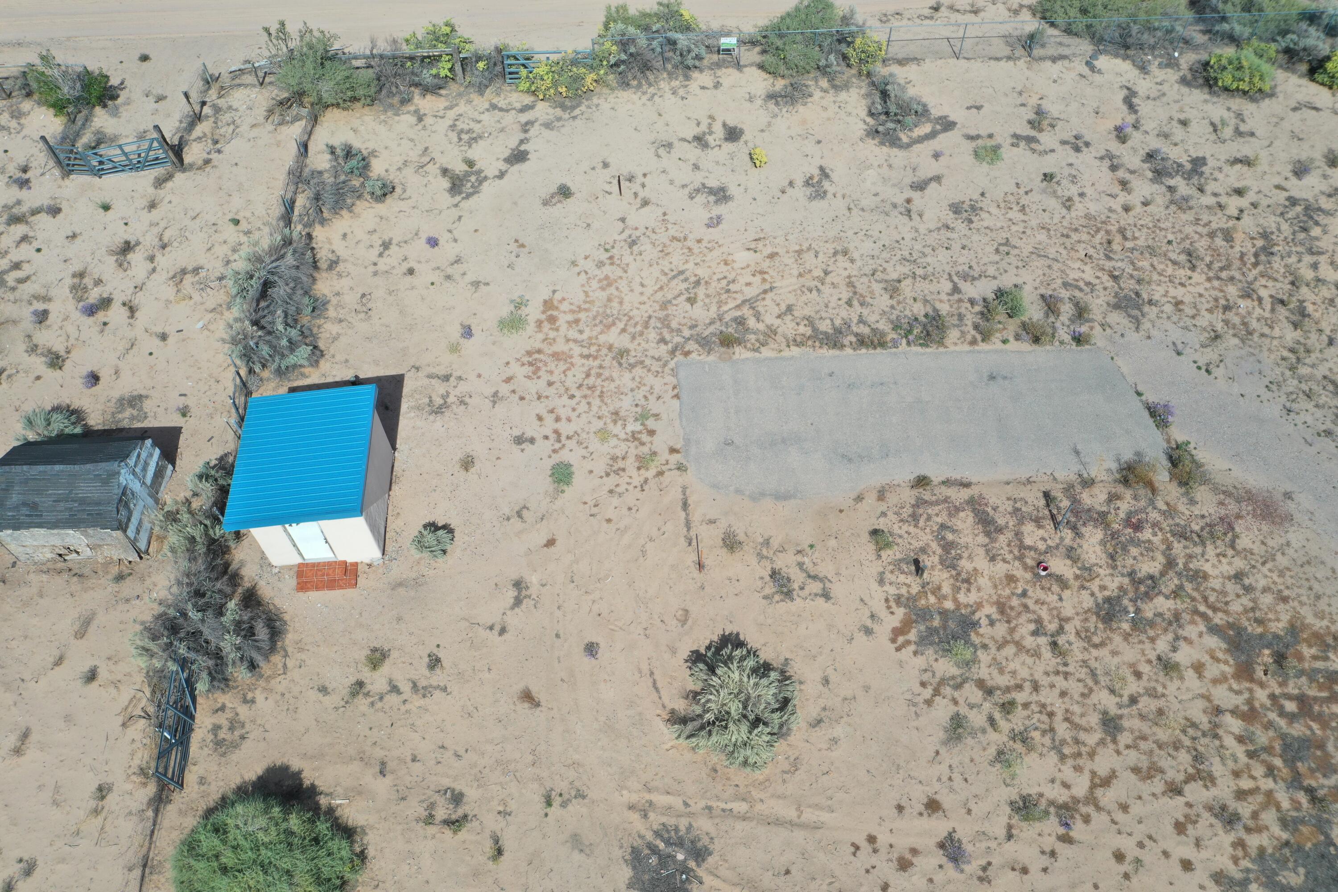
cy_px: 446
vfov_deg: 46.4
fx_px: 1041
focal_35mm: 28
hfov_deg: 65.5
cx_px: 669
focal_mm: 10.26
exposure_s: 1/400
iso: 100
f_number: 6.3
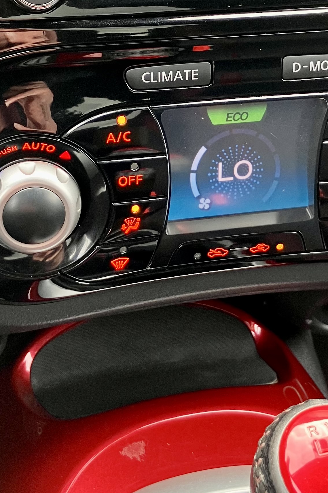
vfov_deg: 29.5
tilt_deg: -30.9
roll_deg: -4.6
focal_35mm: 68
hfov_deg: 20.0
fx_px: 929
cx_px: 182
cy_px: 174
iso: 64
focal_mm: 3.99
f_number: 1.8
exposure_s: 1/62
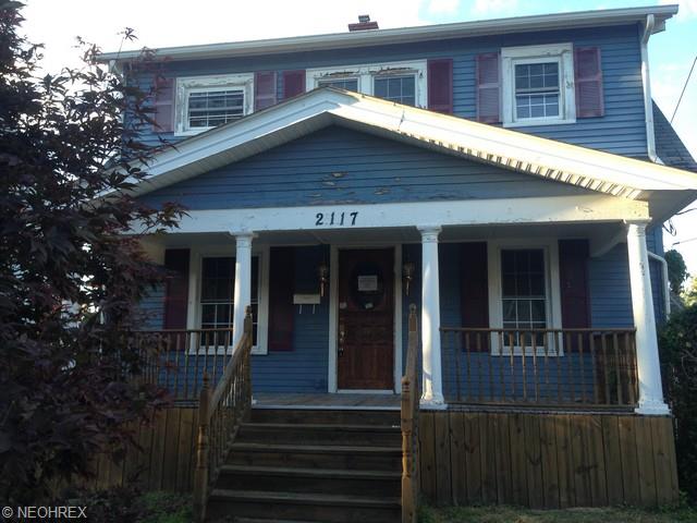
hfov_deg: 55.4
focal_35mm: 33
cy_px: 262
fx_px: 664
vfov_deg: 42.9
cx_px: 348
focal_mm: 4.12
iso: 50
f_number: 2.4
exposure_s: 1/182
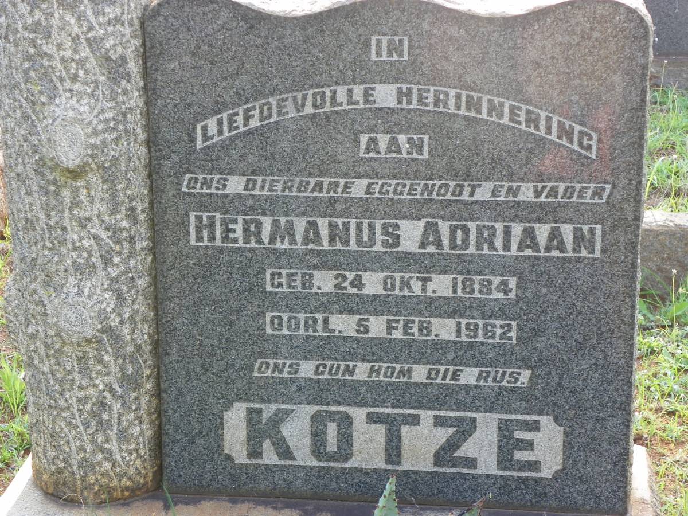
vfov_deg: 16.4
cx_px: 344
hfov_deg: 21.8
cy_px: 258
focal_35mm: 90
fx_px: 1789
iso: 64
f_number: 4
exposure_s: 1/40
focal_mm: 16
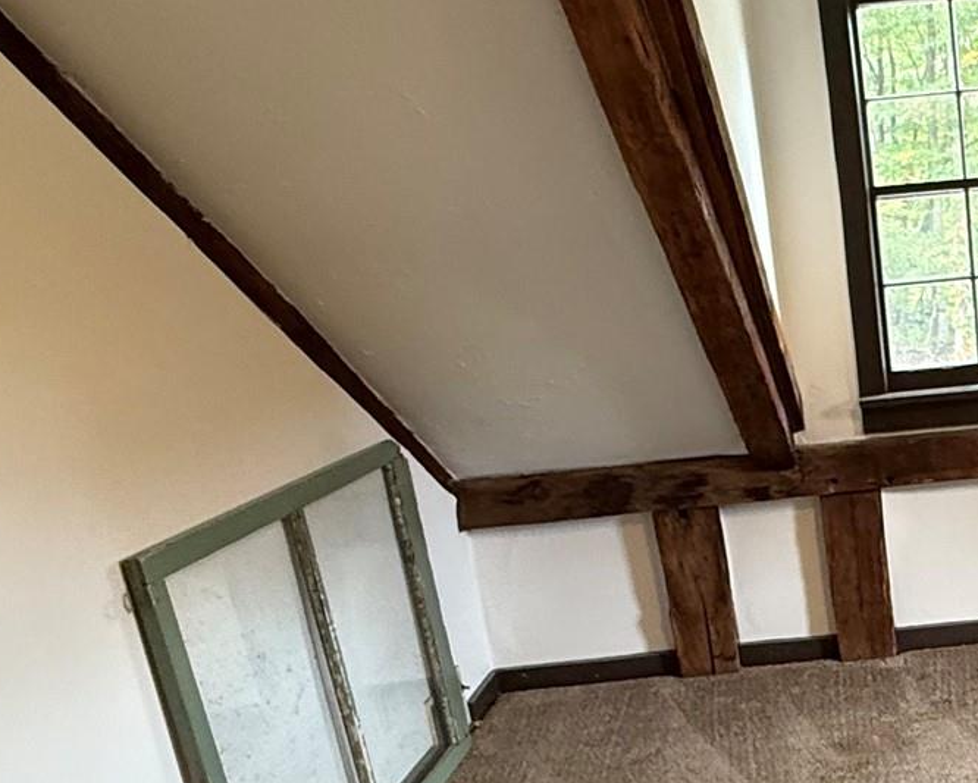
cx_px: 941
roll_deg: +4.6
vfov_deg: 35.1
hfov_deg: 39.5
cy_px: 561
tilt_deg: -14.1
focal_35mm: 42
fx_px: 1216
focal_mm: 2.22
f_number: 2.2
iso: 400
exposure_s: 1/60
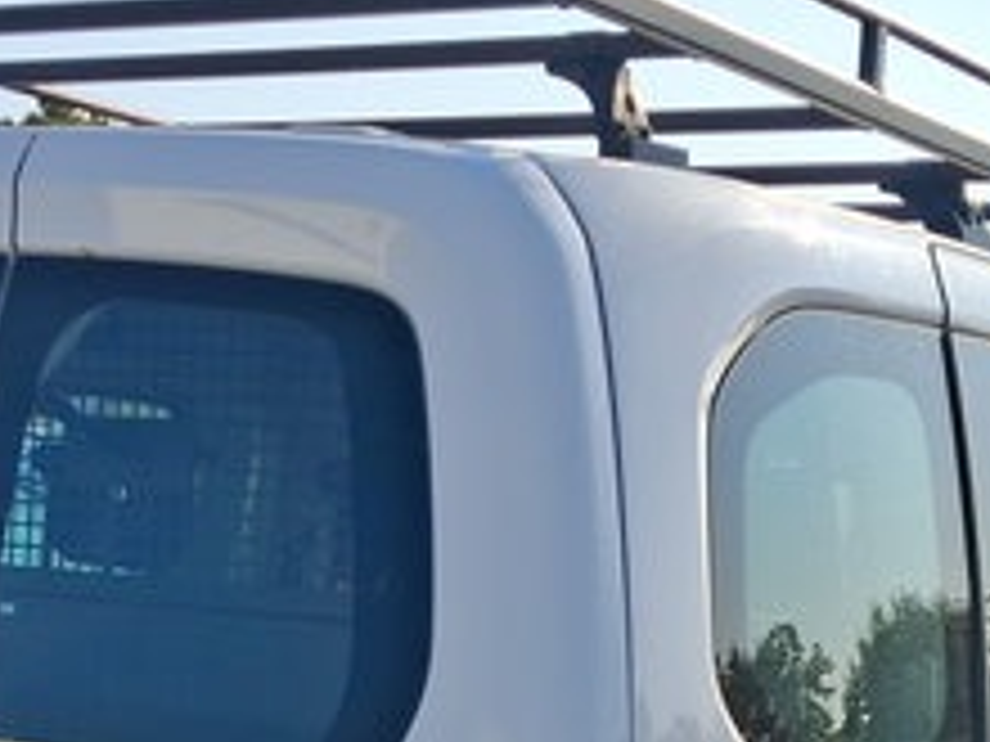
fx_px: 2803
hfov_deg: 20.0
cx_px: 338
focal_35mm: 98
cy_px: 1016
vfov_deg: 14.4
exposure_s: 1/984
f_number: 1.8
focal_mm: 4
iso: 20
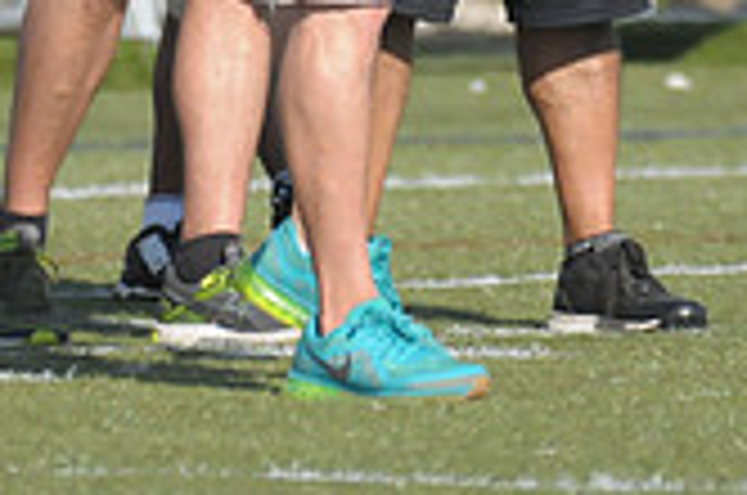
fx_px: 36885
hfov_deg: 1.2
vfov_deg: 0.8
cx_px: 405
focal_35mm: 1781
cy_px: -358
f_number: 4
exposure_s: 1/8000
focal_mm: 340
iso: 1600
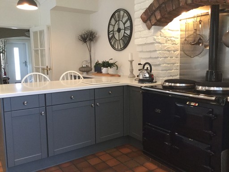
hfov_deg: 58.4
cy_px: 86
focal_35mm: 31
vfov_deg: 45.4
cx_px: 114
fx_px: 205
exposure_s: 1/33
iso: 200
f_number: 2.4
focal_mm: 3.3
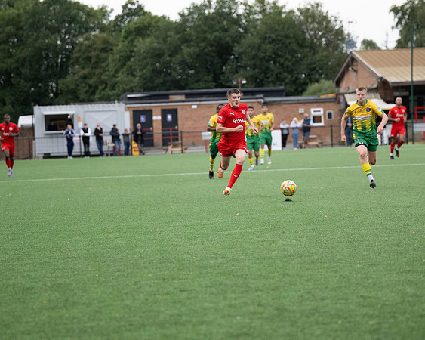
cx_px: 212
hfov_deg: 11.4
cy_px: 170
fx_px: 2125
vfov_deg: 9.1
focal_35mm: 169
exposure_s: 1/1600
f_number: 2.8
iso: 2000
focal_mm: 100
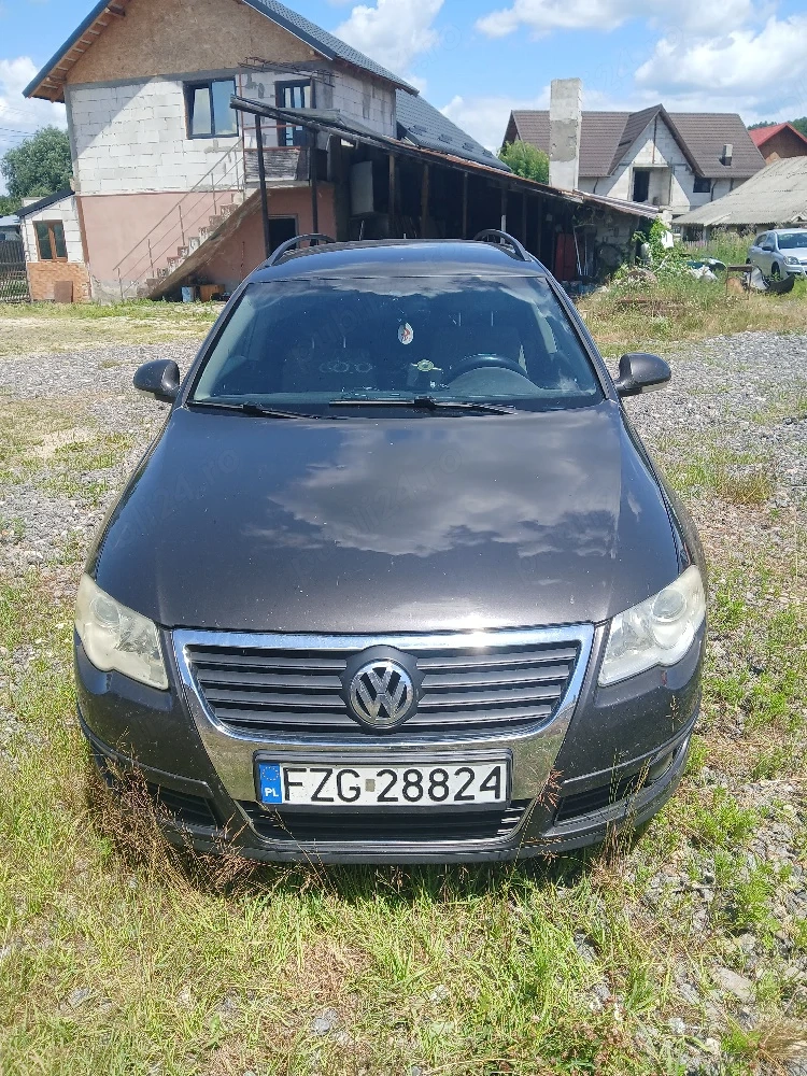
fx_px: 808
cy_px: 538
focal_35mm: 26
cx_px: 404
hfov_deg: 53.1
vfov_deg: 67.3
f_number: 1.8
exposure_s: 1/400
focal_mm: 3.98
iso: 20
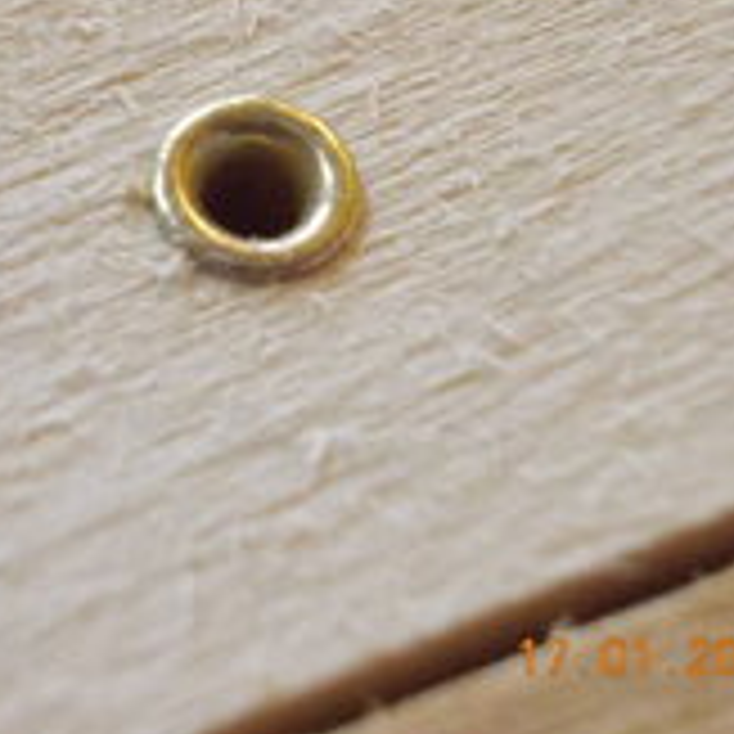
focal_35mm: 135
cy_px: 205
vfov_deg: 12.9
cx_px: 261
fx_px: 3239
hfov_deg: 12.9
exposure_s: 1/25
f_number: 4.3
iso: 800
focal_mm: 10
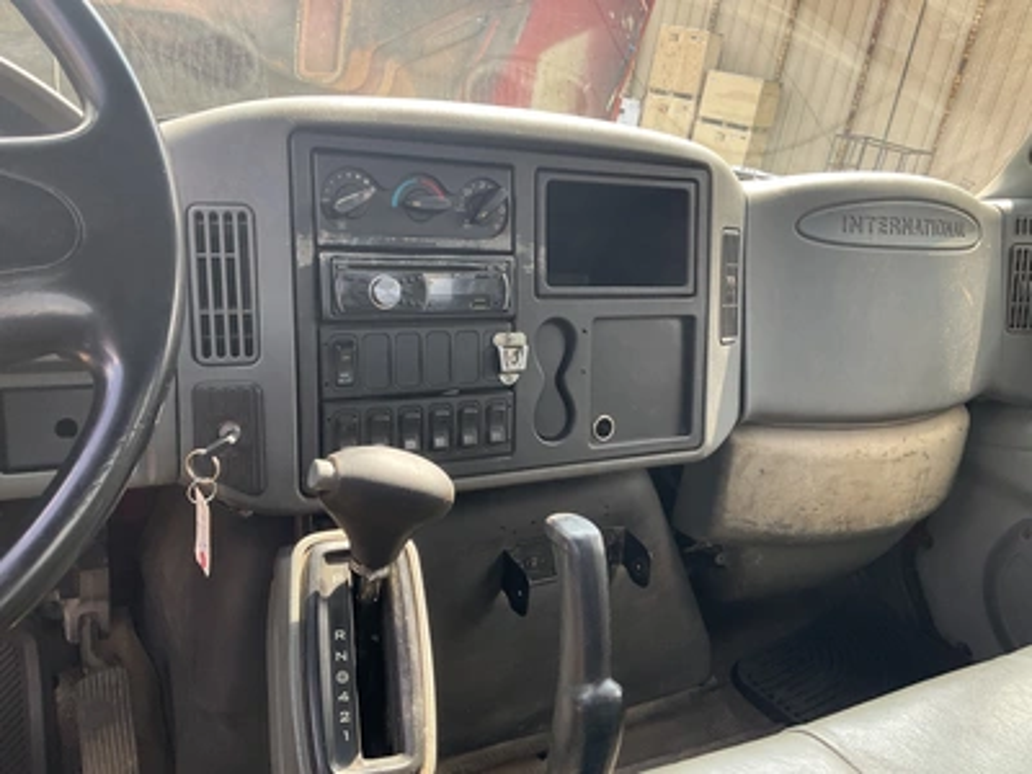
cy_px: 387
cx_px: 516
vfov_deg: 48.2
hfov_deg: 61.7
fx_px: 865
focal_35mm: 29
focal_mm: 3
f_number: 1.8
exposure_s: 1/122
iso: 32
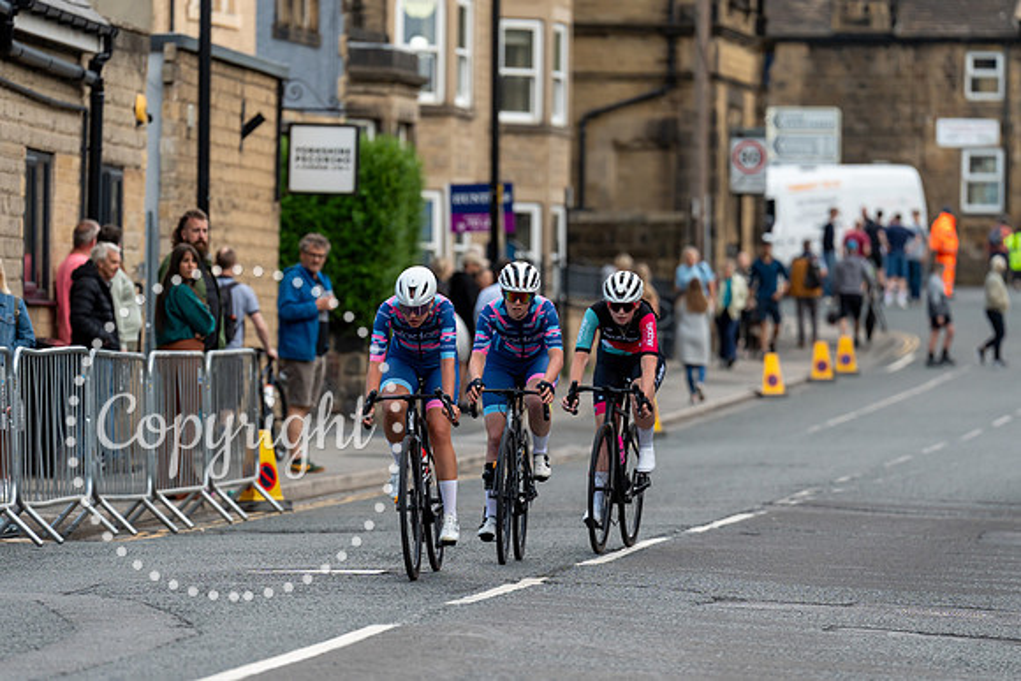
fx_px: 7167
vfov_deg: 5.4
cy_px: 394
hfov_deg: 8.1
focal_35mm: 253
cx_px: 473
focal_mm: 185
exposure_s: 1/1000
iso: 500
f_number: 3.2
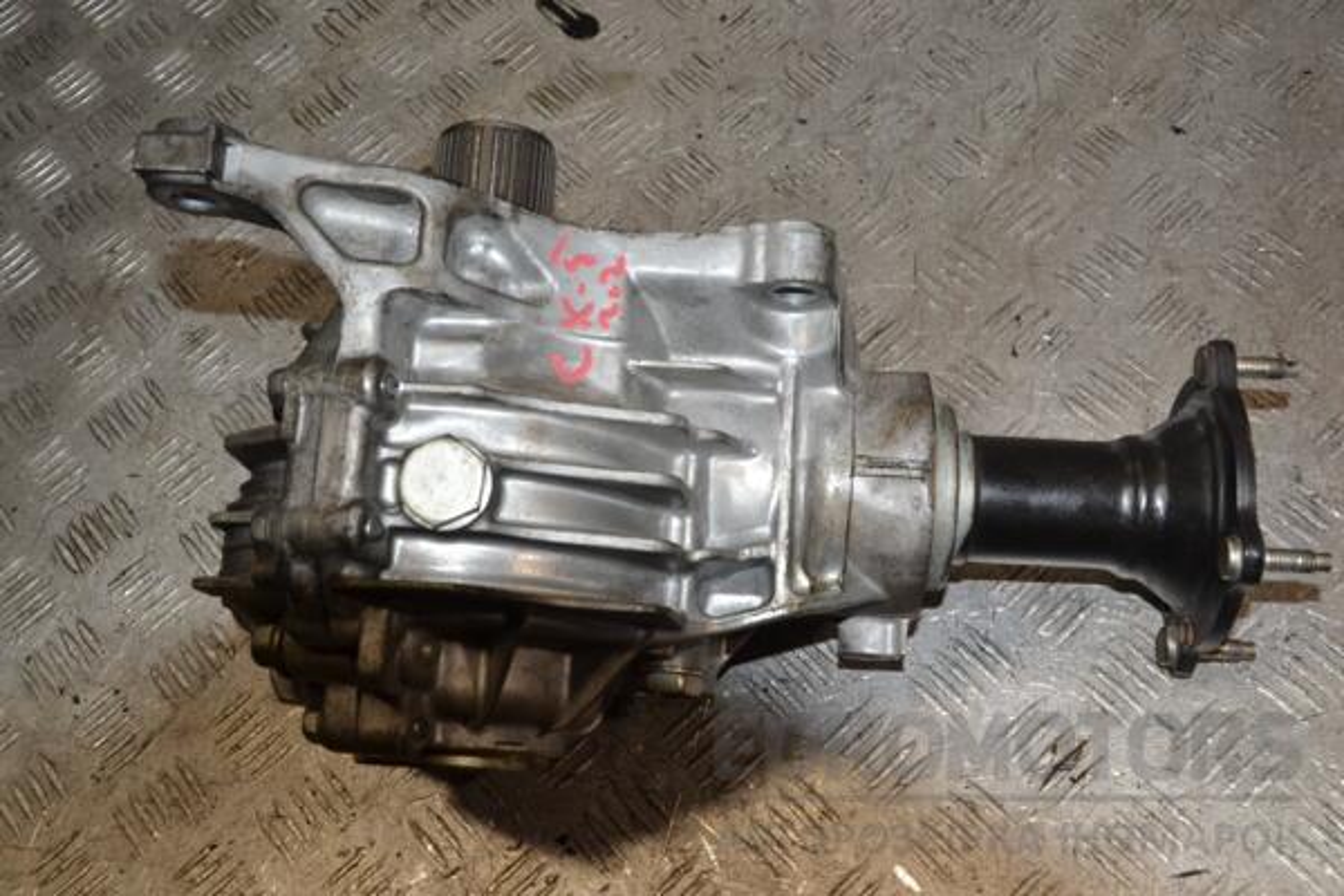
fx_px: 1568
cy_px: 448
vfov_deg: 31.9
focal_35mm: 42
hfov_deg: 46.4
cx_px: 672
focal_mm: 28
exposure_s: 1/200
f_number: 10
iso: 800
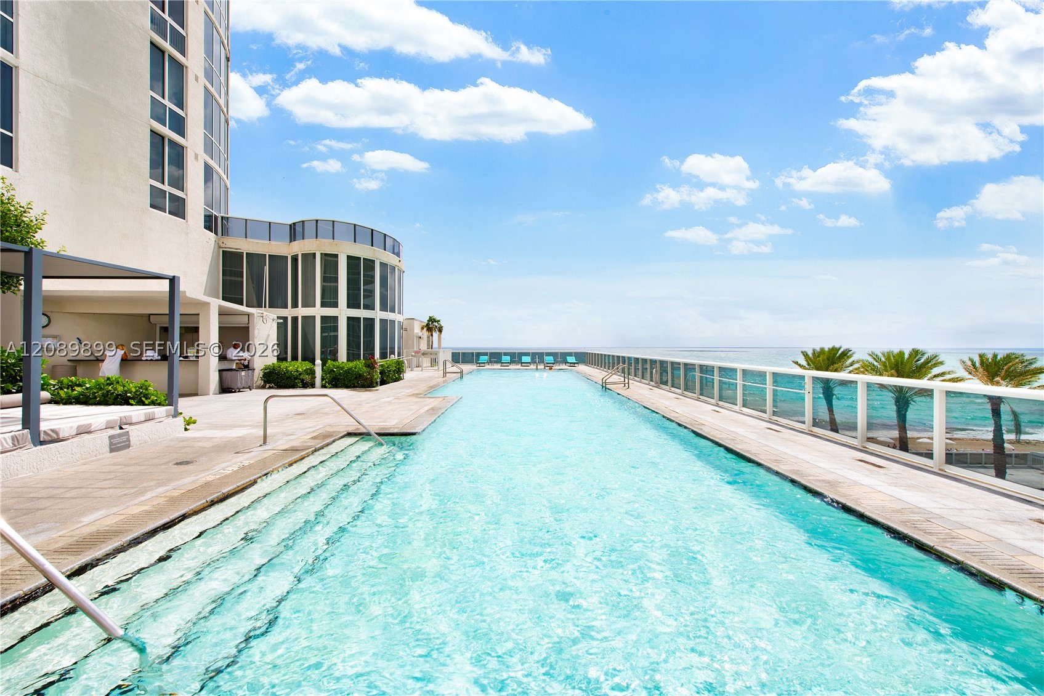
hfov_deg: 104.2
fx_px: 406
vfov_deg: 81.2
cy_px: 348
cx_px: 522
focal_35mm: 14
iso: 100
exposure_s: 1/400
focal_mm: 14
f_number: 10
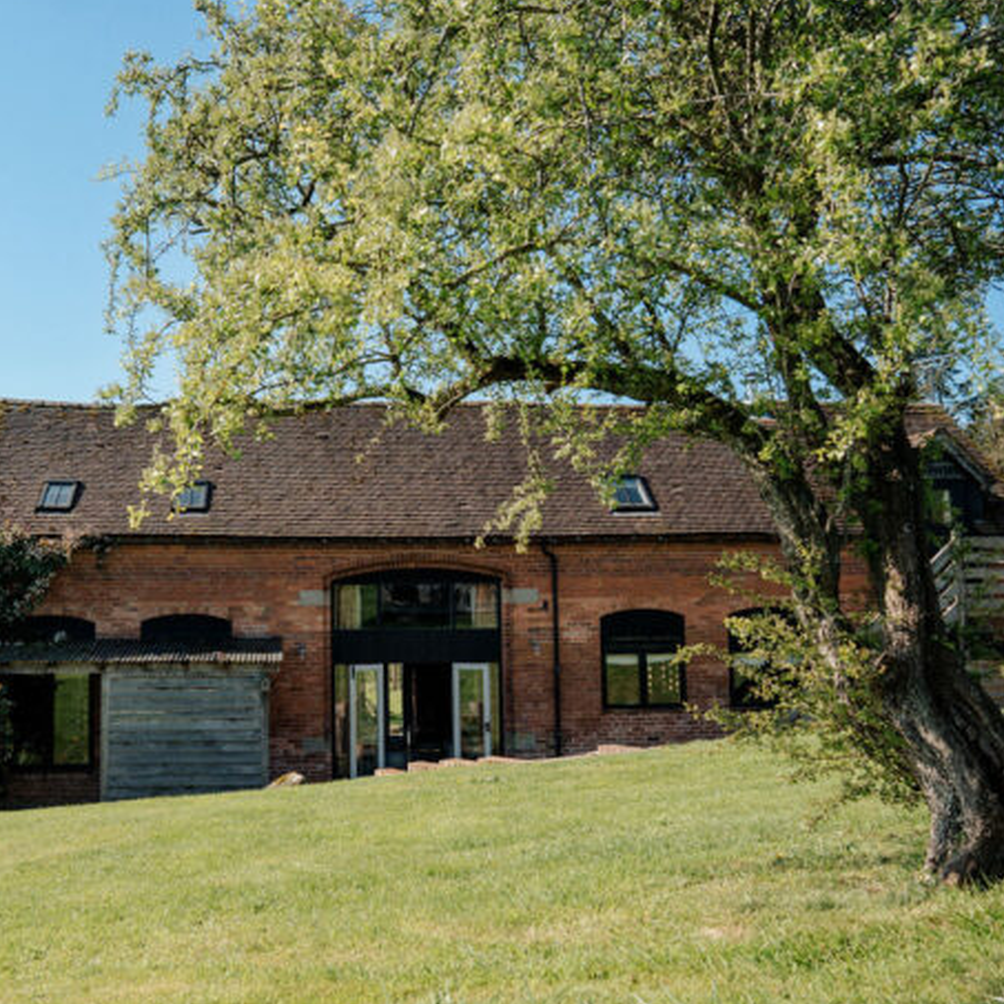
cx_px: 335
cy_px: 499
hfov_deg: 48.9
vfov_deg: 49.7
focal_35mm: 33
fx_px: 1083
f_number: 4.5
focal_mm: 24
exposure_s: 1/1250
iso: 320
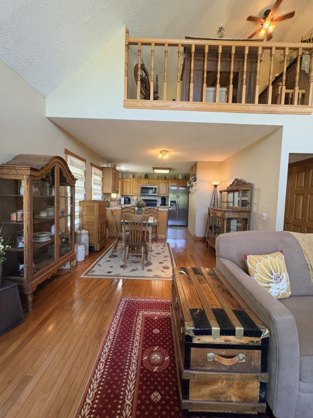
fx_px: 169
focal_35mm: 14
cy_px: 209
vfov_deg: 102.1
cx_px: 156
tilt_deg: -3.1
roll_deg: -2.0
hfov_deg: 85.7
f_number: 2.2
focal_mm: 2.22
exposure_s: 1/120
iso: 400
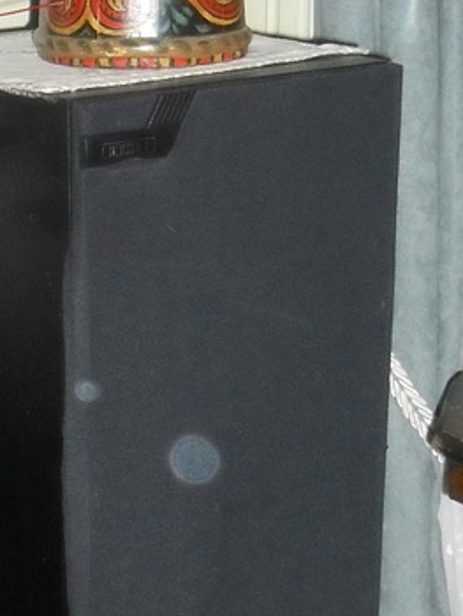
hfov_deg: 12.2
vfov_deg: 15.6
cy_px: 815
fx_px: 2137
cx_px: 4
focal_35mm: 120
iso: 240
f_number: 3.2
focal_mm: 6.3
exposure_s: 1/45
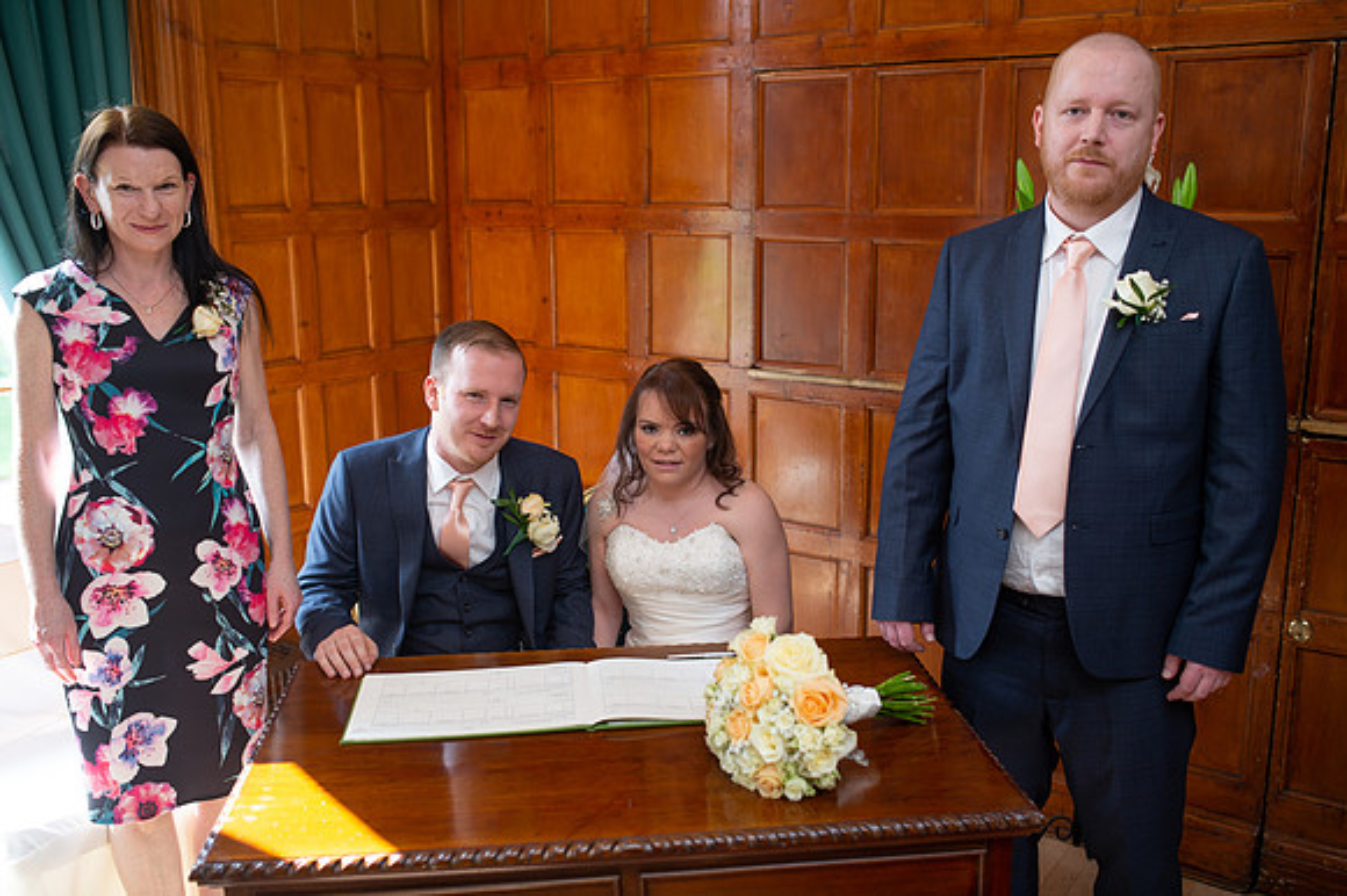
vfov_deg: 37.8
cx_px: 674
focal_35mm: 35
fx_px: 1309
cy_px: 448
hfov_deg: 54.5
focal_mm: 35
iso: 160
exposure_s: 1/100
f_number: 2.8
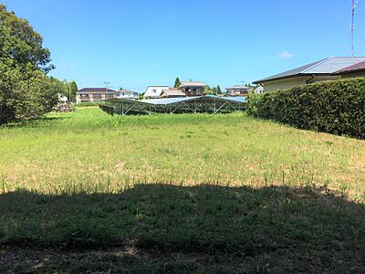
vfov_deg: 48.2
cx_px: 182
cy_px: 137
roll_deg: +0.6
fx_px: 306
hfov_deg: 61.7
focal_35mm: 29
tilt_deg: -7.7
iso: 25
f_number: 2.2
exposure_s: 1/1282
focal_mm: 4.15
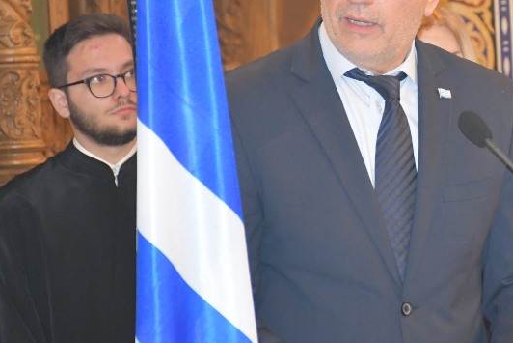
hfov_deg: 8.9
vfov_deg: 6.0
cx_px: 472
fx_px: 3292
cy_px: 130
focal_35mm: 231
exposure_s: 1/60
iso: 2800
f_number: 5.3
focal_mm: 80
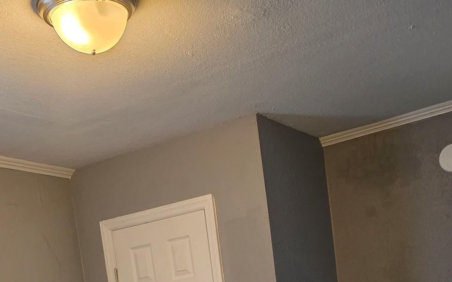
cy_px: 373
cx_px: 214
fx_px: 677
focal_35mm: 55
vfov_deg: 21.2
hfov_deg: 36.9
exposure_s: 1/120
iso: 640
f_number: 1.7
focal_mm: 6.3
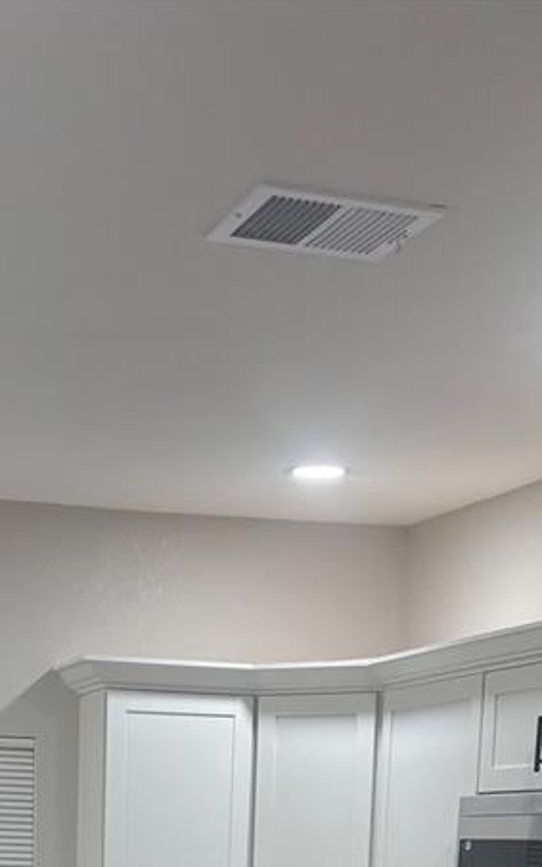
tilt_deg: -10.6
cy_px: 1145
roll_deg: -1.3
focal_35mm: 73
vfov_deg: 24.4
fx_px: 1726
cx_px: 126
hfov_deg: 17.7
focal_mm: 5.96
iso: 125
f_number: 1.6
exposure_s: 1/120
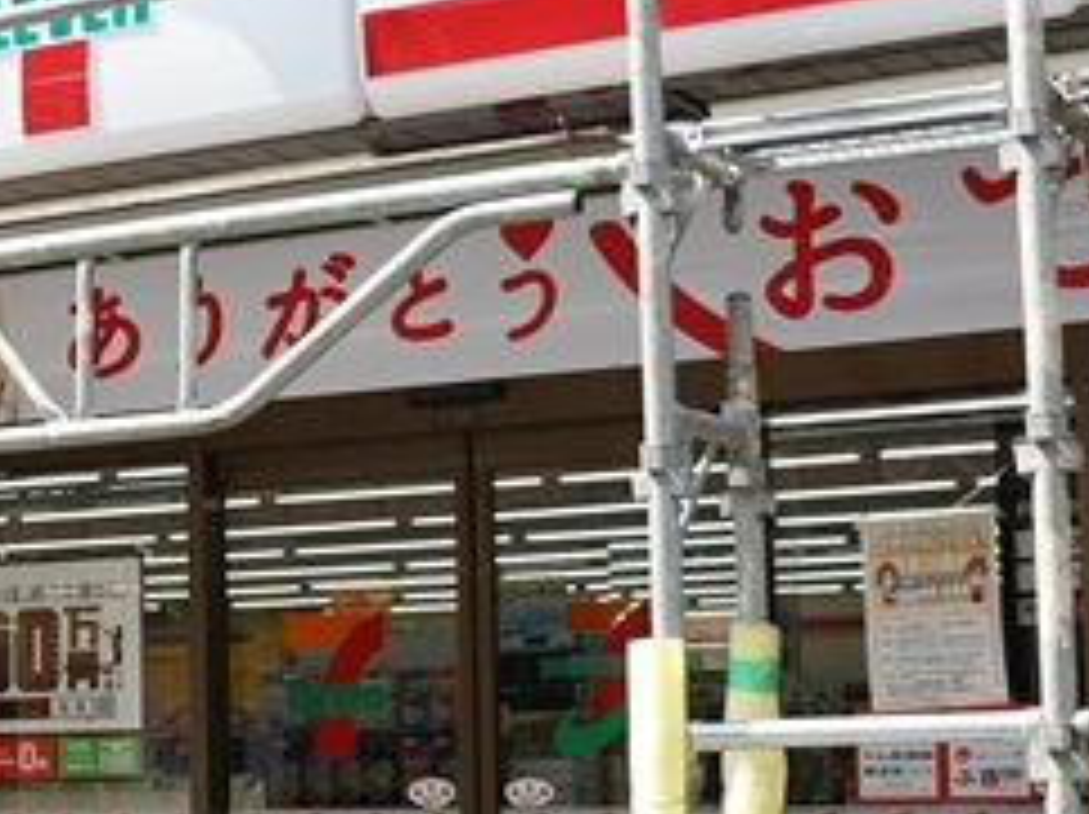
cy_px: 517
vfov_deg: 17.1
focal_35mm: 86
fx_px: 2703
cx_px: -76
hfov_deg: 21.7
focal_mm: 18
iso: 100
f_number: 4.5
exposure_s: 1/250
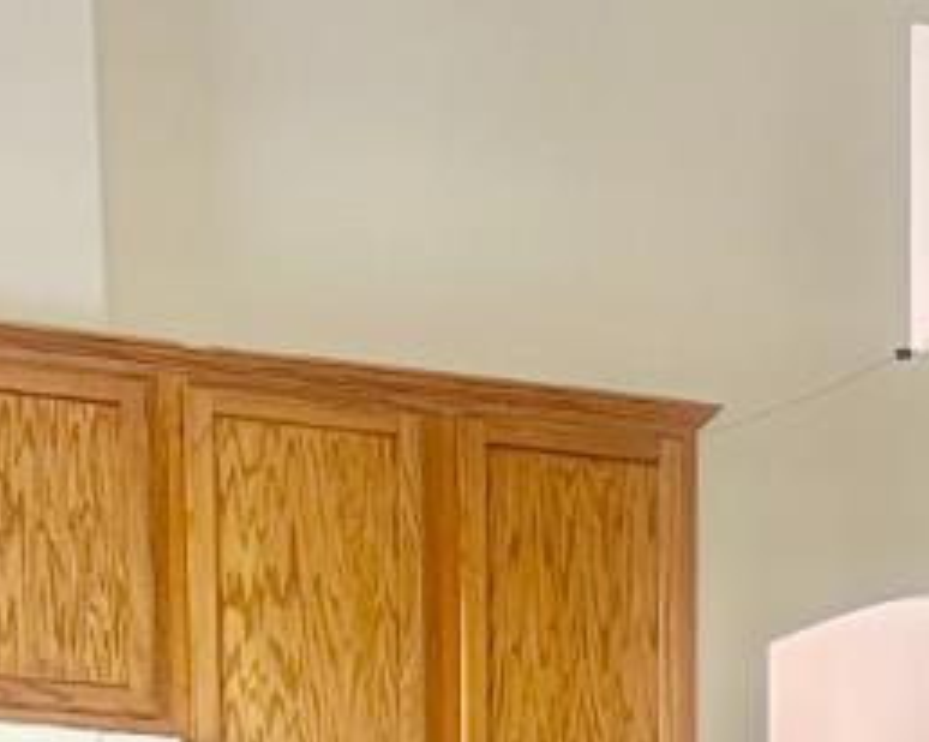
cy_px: 1936
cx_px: 1570
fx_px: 3901
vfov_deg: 9.4
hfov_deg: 12.6
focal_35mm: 142
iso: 160
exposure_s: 1/60
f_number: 1.6
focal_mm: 5.1
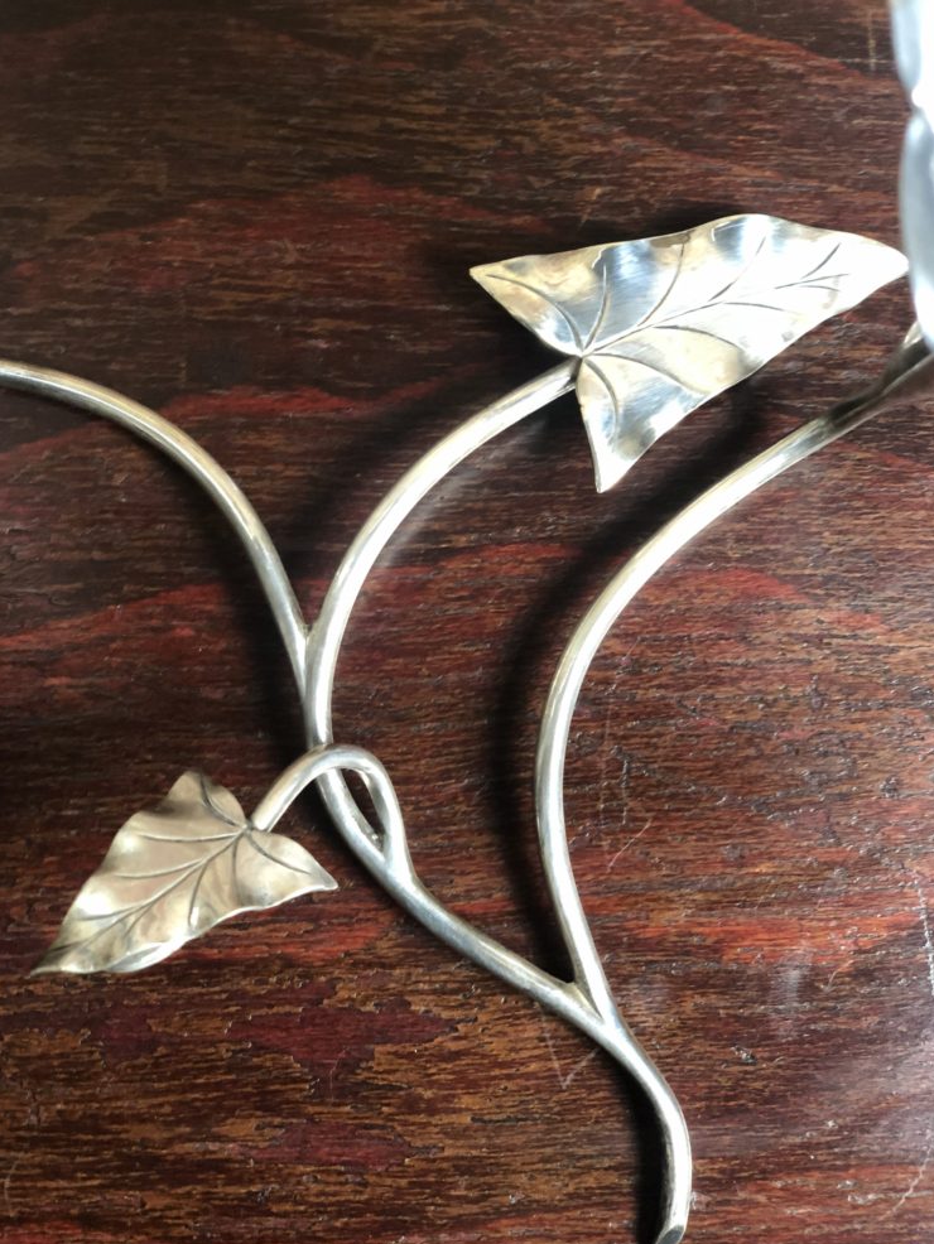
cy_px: 645
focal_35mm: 54
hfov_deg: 27.0
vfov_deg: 35.5
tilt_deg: -82.3
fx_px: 1942
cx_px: 475
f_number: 2.4
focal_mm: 6
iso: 160
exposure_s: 1/17
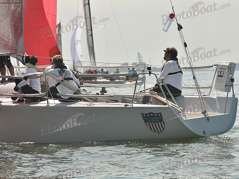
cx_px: 136
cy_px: 90
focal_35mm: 231
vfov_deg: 6.4
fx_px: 1595
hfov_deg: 8.6
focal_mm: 200
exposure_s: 1/1250
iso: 400
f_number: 9
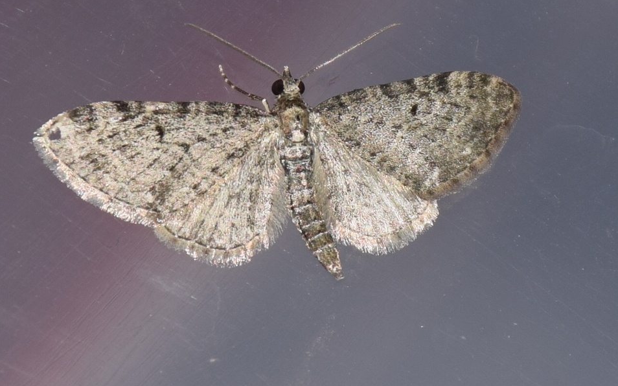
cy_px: 185
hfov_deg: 9.8
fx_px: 3621
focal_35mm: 215
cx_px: 309
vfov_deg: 6.1
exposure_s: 1/60
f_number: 8
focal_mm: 140
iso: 100
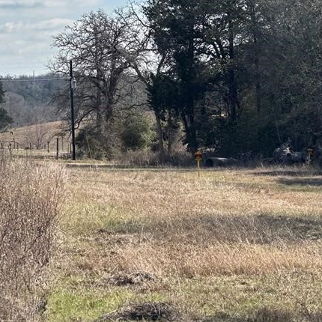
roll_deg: +1.9
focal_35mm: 162
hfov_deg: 10.8
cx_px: 118
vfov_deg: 10.8
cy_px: 131
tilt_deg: -0.3
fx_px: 1705
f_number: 2.8
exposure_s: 1/874
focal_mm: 9
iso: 32
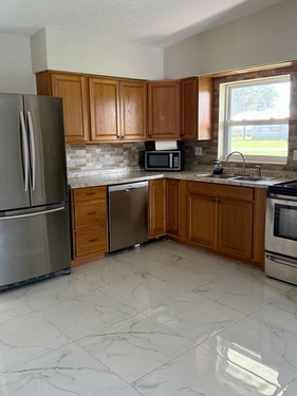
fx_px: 366
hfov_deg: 44.1
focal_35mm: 32
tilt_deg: -7.7
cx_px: 138
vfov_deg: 56.8
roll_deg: +0.4
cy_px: 184
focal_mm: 6.76
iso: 250
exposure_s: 1/60
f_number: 1.78
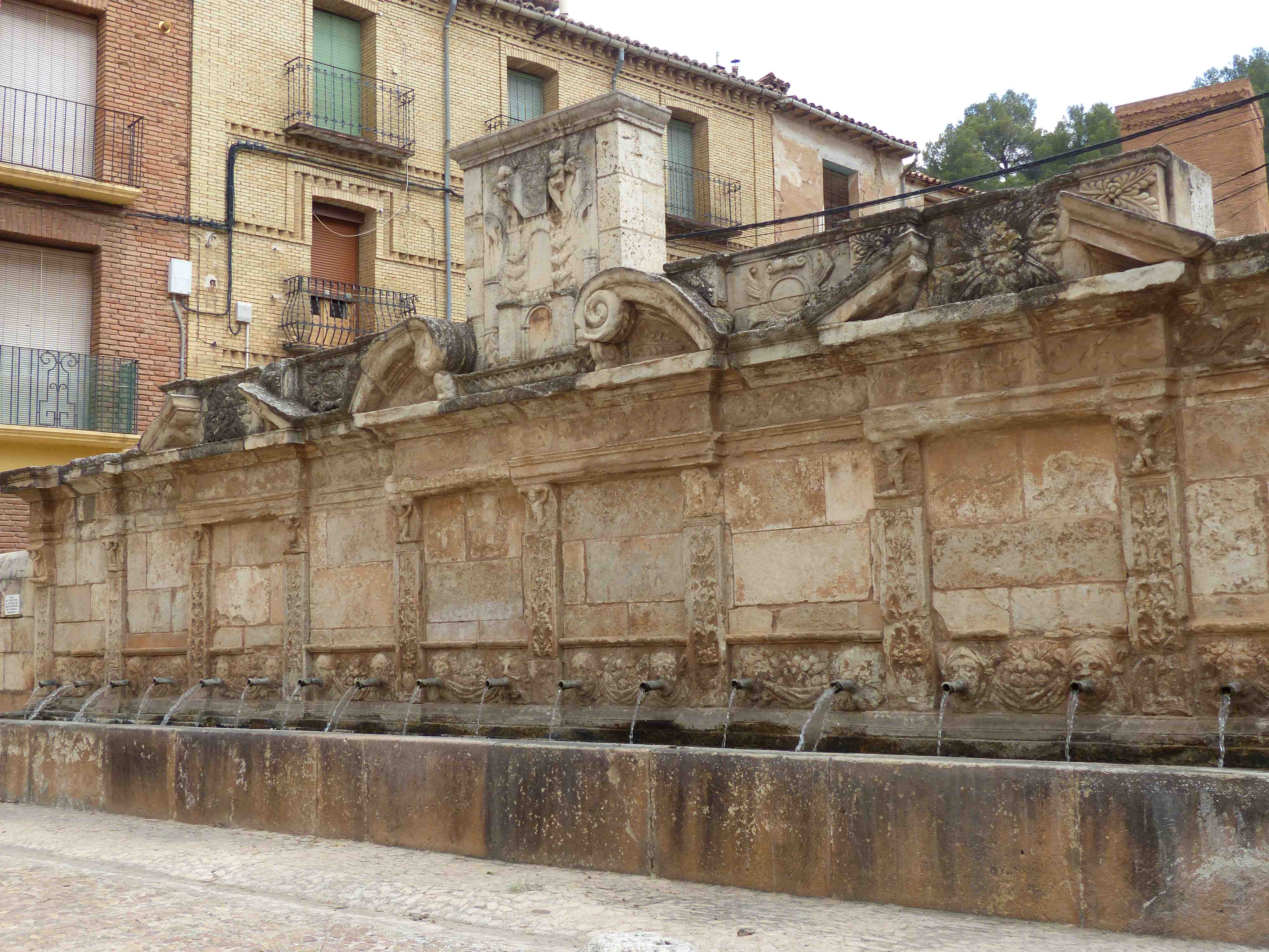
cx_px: 634
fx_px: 1393
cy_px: 476
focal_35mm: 38
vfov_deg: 37.7
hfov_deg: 49.0
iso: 100
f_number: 4
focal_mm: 6.6
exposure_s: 1/200
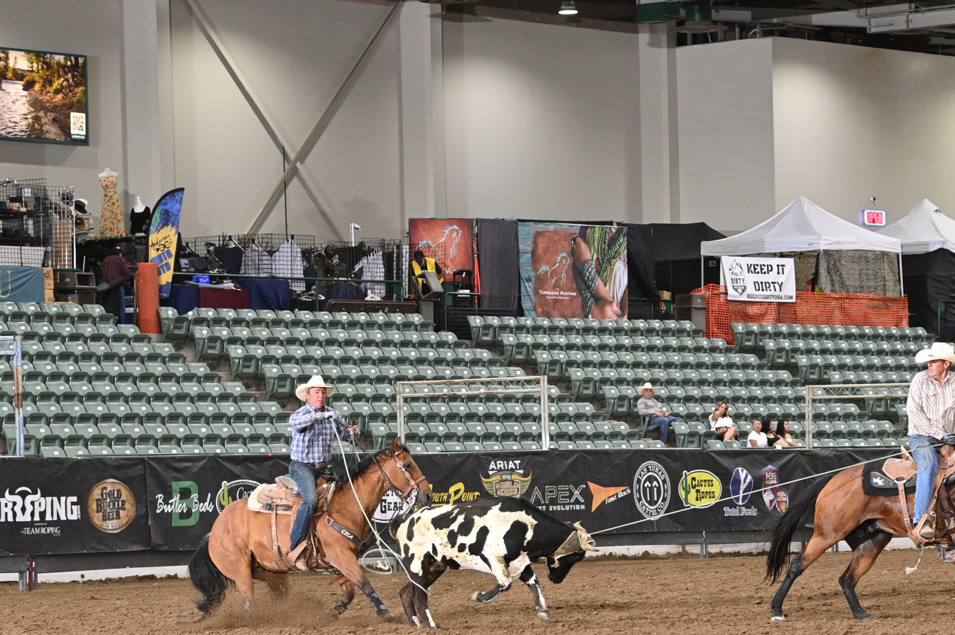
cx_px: 543
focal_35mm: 166
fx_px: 4401
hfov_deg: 12.4
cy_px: 393
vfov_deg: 8.3
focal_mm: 102
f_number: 6.3
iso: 4000
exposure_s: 1/250
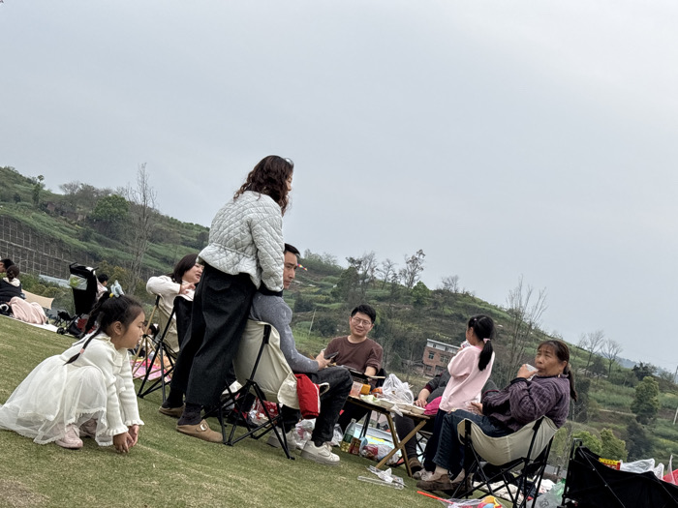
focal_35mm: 52
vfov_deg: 28.0
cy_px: 254
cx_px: 339
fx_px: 1018
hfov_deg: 36.8
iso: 32
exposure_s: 1/1543
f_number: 1.6
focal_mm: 5.96
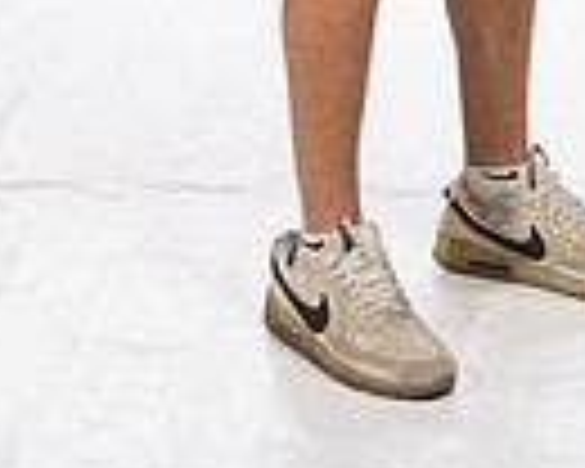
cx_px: 459
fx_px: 2822
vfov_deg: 8.9
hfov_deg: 11.8
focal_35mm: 163
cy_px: -508
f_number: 7.1
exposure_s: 1/250
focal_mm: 50
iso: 640
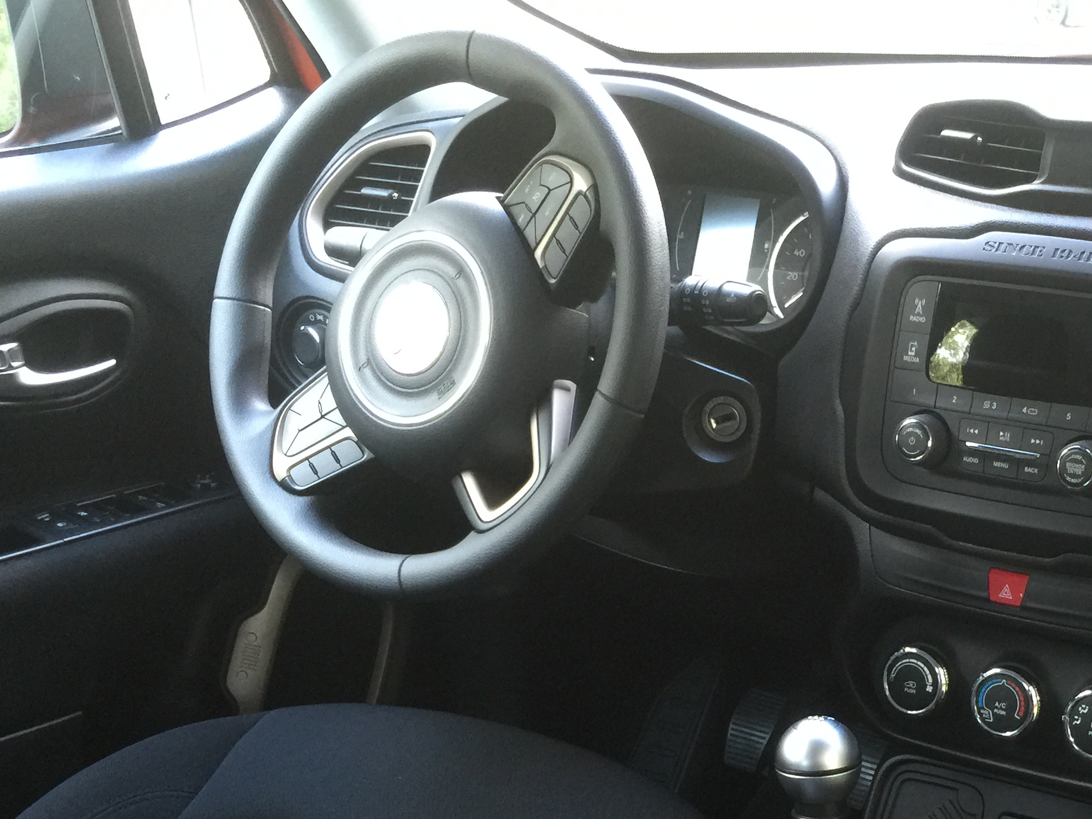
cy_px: 757
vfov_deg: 26.0
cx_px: 881
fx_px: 1704
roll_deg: +2.1
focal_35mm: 54
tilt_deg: -26.6
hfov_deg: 34.4
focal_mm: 4.15
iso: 80
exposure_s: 1/15
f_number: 2.2
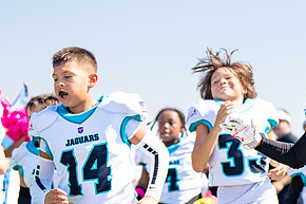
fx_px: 1325
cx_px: 222
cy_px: 125
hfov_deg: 13.1
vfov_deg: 8.8
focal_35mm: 156
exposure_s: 1/2000
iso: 125
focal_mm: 70
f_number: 2.8
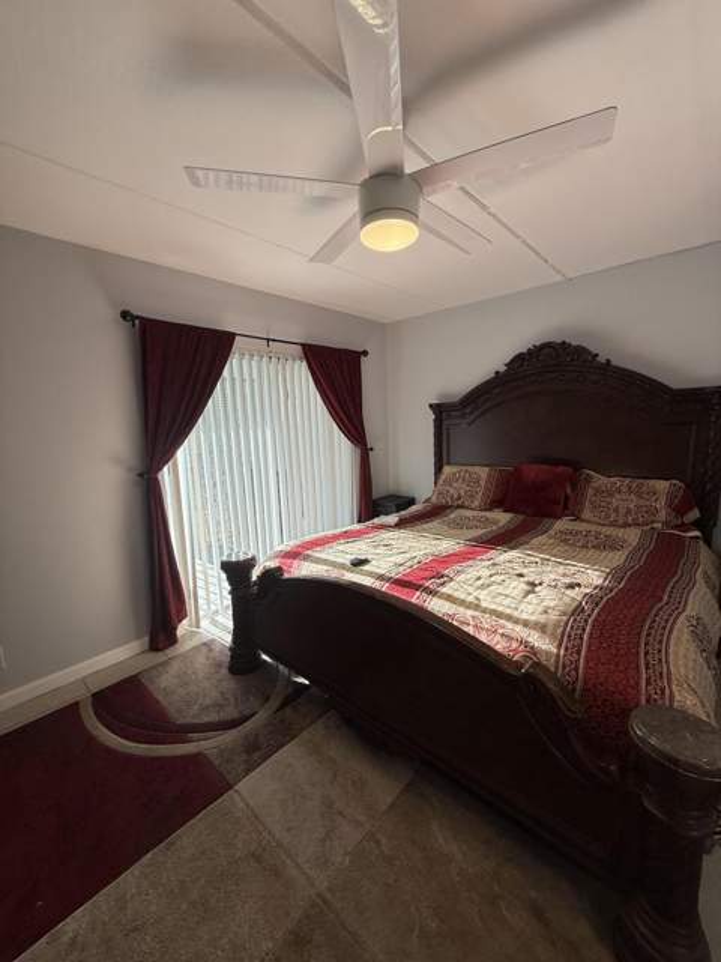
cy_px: 481
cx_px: 360
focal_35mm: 14
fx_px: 389
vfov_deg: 102.1
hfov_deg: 85.7
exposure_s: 1/120
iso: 50
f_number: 2.2
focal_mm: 2.22
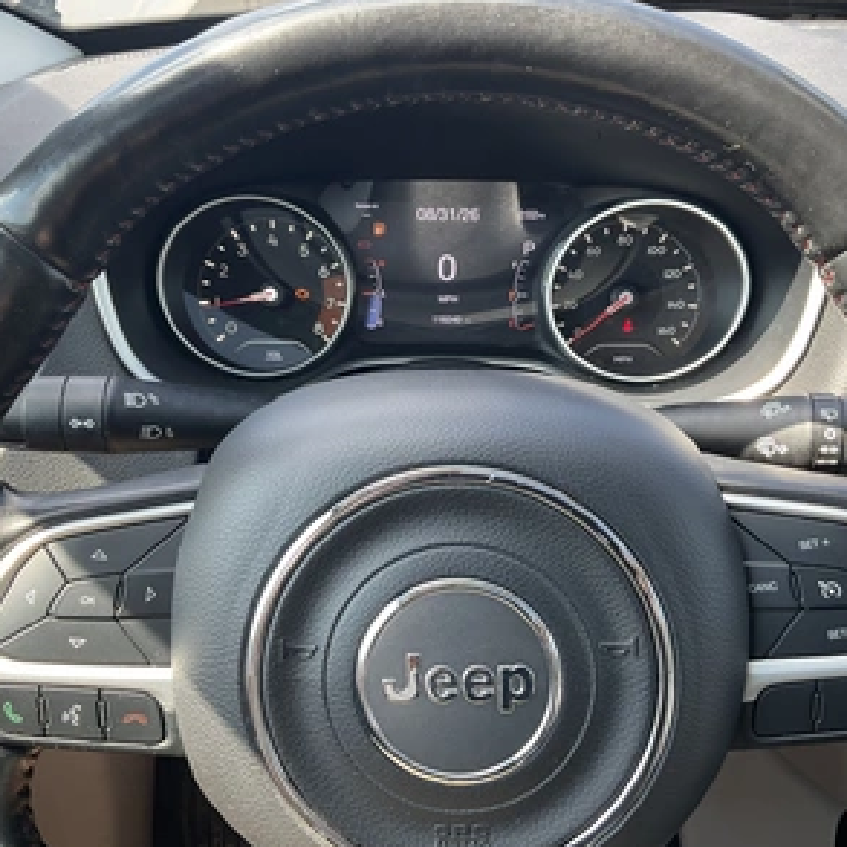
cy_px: 422
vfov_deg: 47.2
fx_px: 969
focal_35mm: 35
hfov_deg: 47.2
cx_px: 422
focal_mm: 3
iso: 32
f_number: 1.8
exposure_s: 1/122
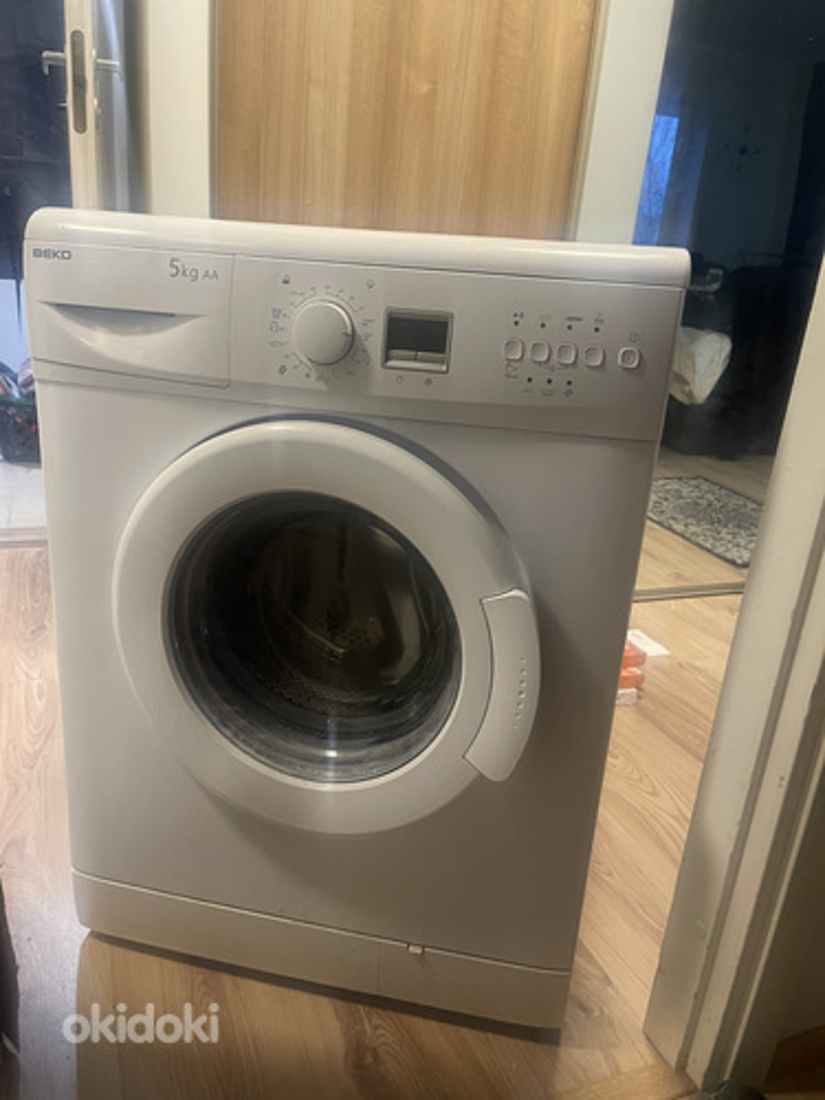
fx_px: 794
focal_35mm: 25
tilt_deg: -18.3
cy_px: 550
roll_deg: -4.8
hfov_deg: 54.9
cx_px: 412
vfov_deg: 69.4
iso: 400
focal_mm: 5.1
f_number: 1.6
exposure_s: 1/60
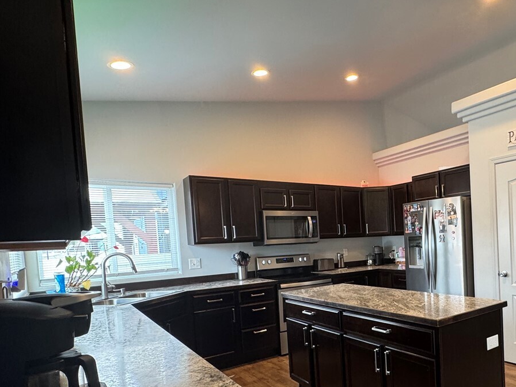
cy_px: 256
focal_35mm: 25
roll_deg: +2.5
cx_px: 396
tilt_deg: -3.1
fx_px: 373
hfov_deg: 64.6
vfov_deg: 53.8
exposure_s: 1/60
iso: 200
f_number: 2.2
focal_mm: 2.22
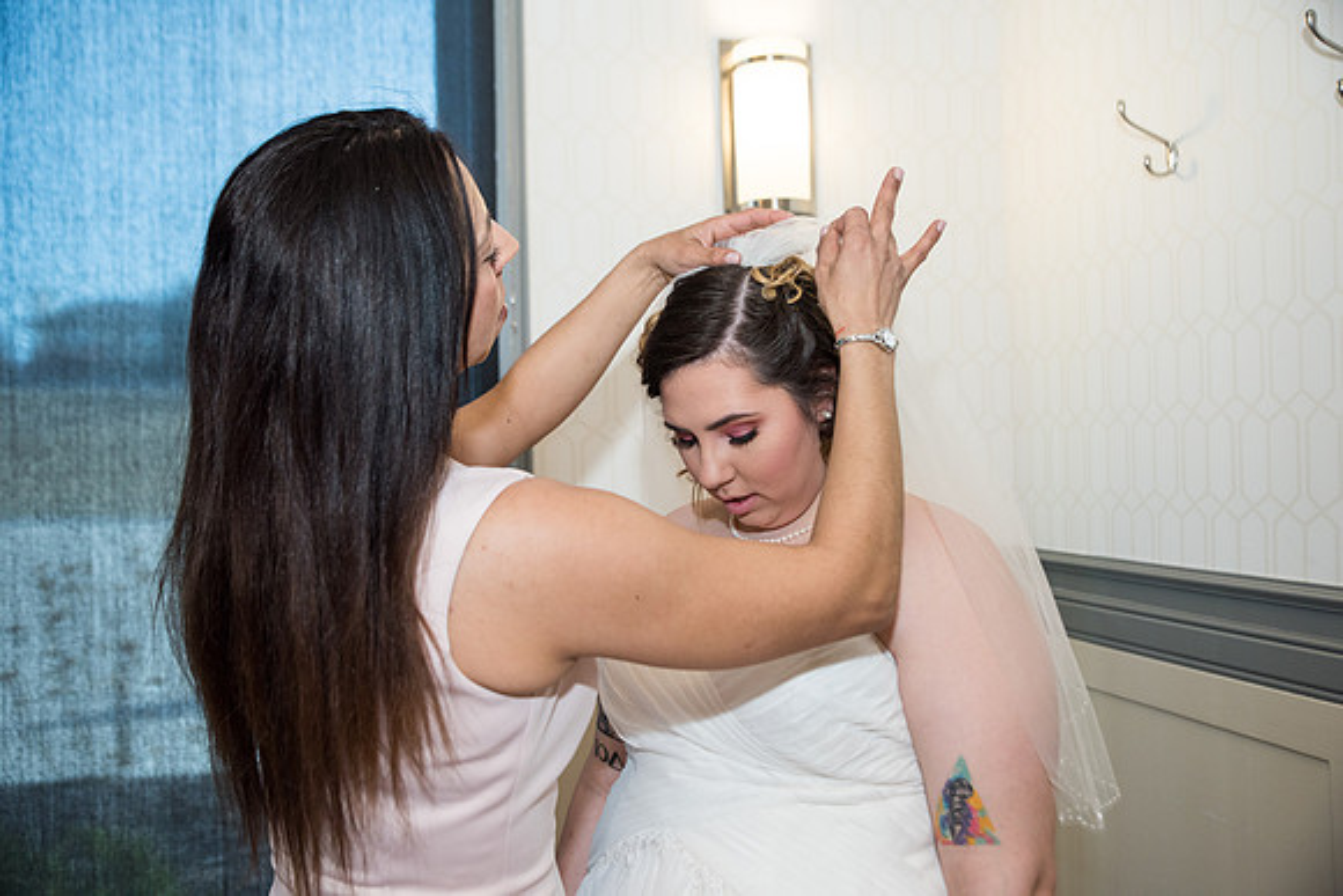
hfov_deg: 58.7
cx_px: 672
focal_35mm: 32
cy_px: 448
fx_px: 1194
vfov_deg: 41.1
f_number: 3.2
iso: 500
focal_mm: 32
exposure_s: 1/160
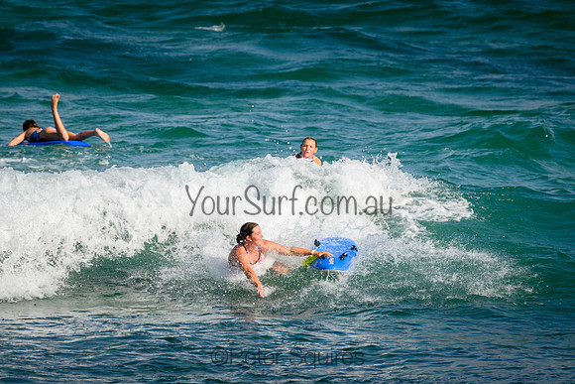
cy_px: 192
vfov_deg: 1.7
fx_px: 12780
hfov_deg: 2.6
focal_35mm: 800
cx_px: 288
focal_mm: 800
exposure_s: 1/2000
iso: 900
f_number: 11
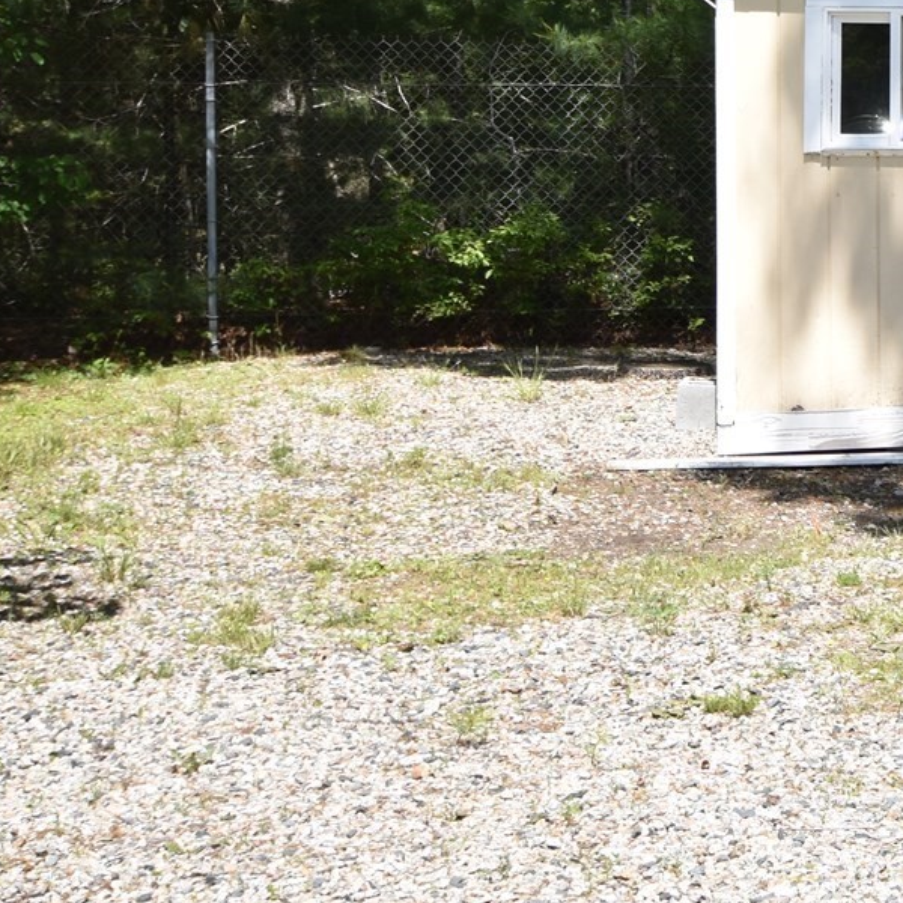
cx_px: 1338
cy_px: 58
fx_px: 2568
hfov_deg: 17.9
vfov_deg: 19.5
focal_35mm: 87
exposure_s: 1/160
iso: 100
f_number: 6.3
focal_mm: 20
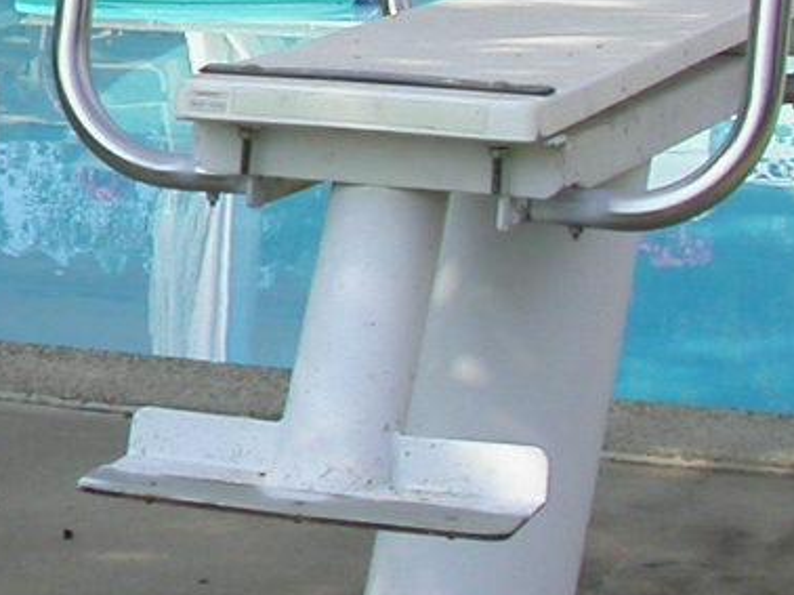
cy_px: -162
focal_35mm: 161
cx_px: -798
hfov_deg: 11.1
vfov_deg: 9.1
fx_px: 3691
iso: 100
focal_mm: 7.85
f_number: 6.7
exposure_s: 1/313
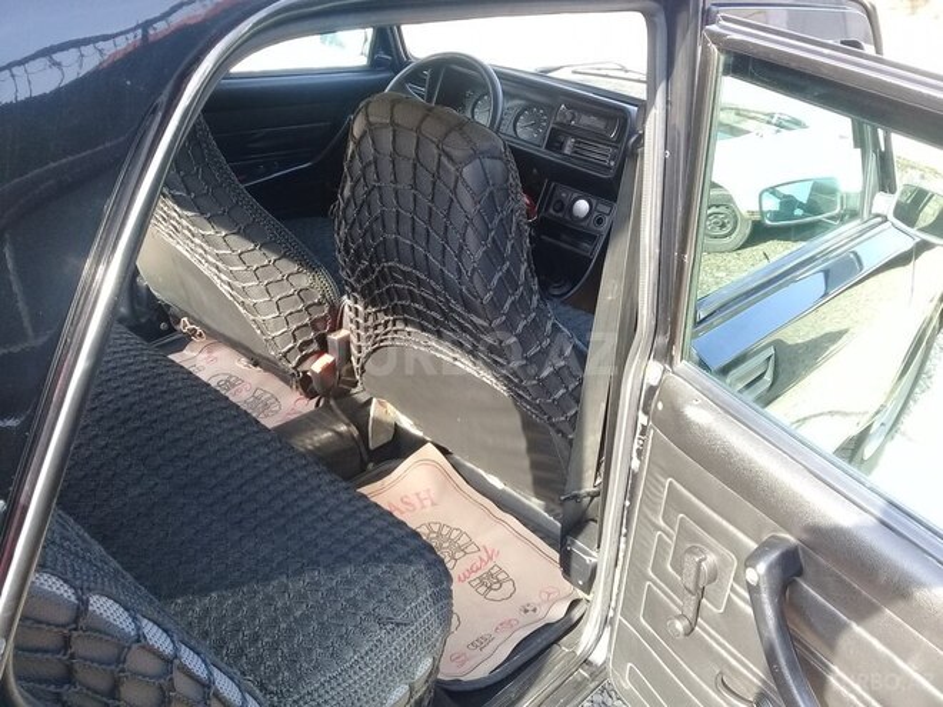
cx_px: 472
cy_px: 354
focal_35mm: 31
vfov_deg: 45.4
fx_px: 844
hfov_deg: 58.4
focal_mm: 3.3
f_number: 2.2
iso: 64
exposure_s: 1/100
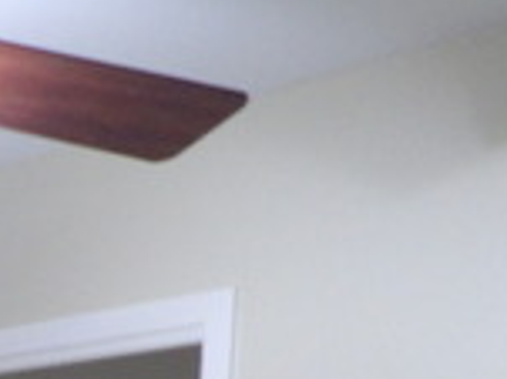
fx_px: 1493
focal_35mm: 102
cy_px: 778
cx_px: -490
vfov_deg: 12.6
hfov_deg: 15.6
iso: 456
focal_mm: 4.3
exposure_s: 1/17
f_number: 3.2
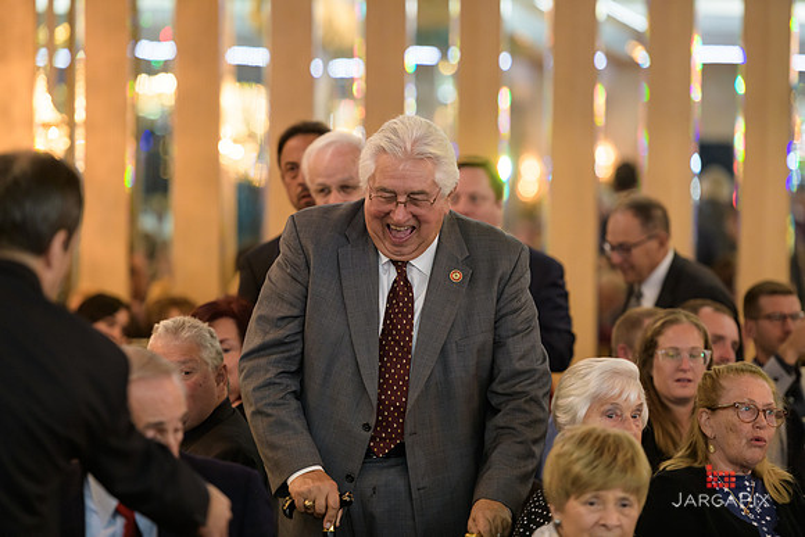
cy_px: 268
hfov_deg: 12.1
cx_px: 402
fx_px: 3802
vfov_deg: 8.1
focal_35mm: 170
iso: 1000
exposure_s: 1/125
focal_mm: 170
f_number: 3.2
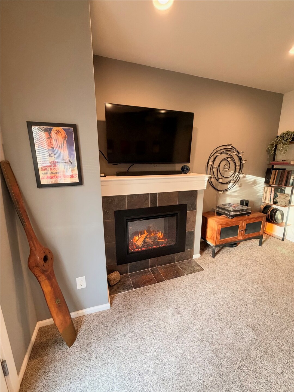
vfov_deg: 102.1
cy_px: 196
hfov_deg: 85.7
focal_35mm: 14
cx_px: 147
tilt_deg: -11.6
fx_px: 159
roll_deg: +0.8
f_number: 2.2
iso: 500
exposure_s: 1/60
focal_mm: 2.22
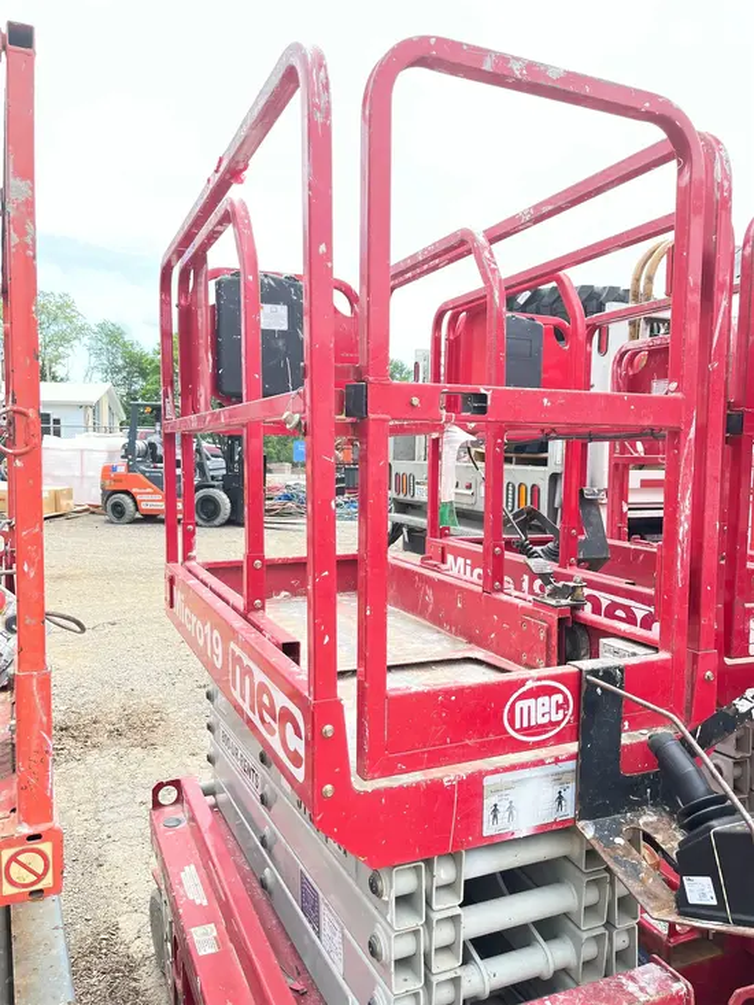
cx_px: 377
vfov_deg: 67.3
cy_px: 502
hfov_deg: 53.1
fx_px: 755
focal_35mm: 26
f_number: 1.6
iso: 50
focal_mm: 5.1
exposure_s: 1/898
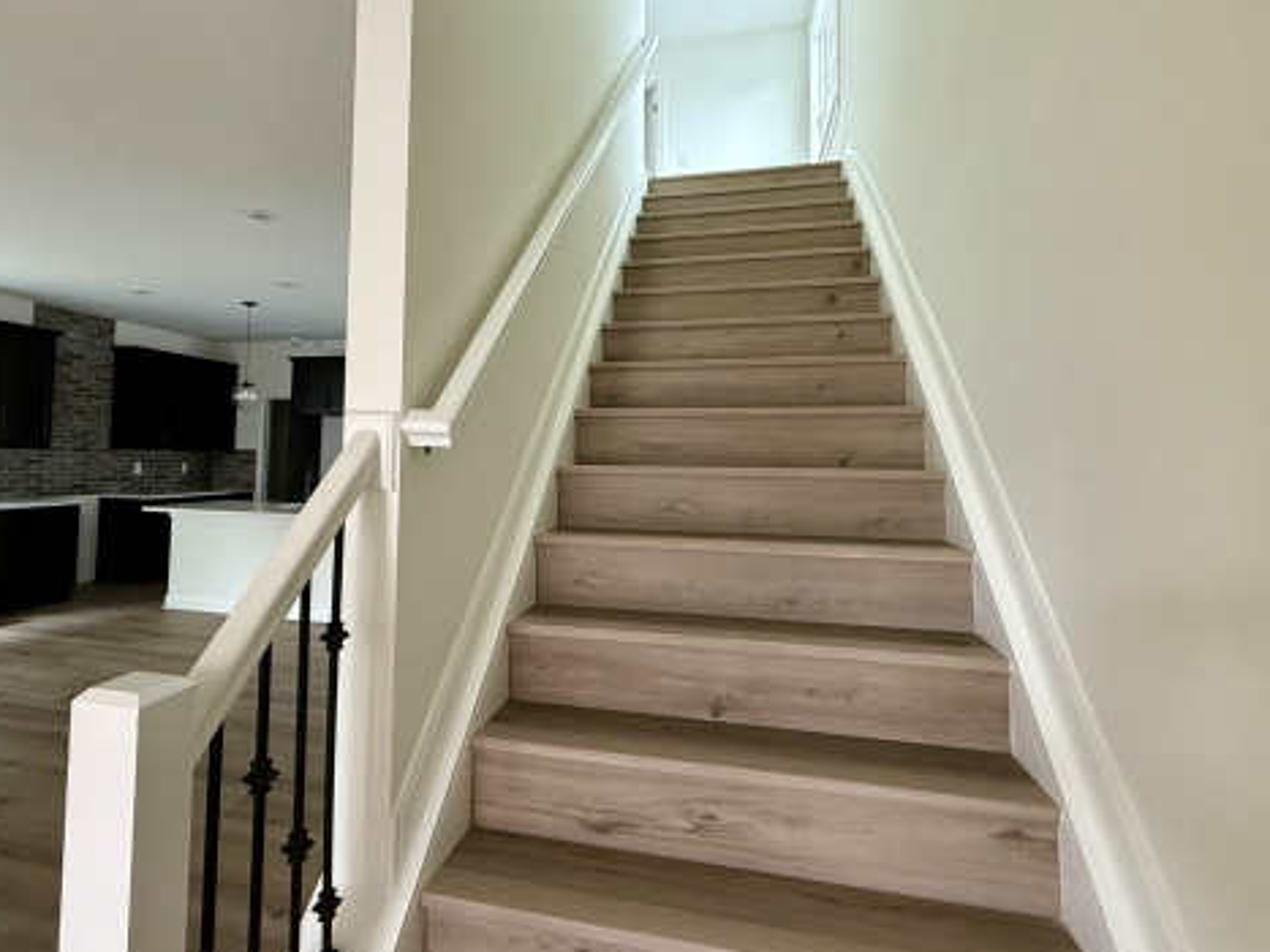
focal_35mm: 20
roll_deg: -1.7
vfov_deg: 65.7
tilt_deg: +4.5
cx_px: 545
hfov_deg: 81.3
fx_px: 734
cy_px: 411
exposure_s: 1/82
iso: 320
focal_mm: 2.22
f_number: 2.2
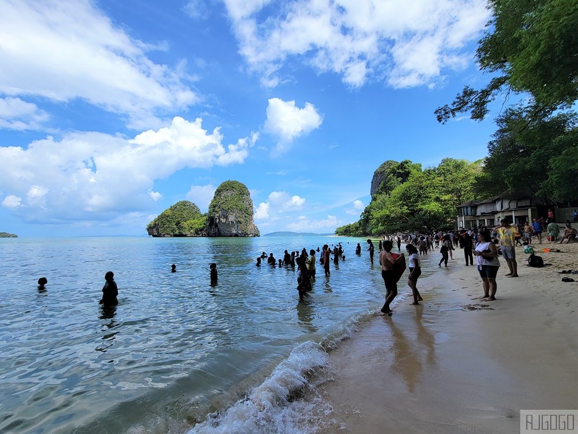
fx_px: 217
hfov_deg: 106.2
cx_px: 289
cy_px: 217
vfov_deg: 89.9
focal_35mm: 13
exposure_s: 1/1849
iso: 50
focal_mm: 2.2
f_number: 2.2
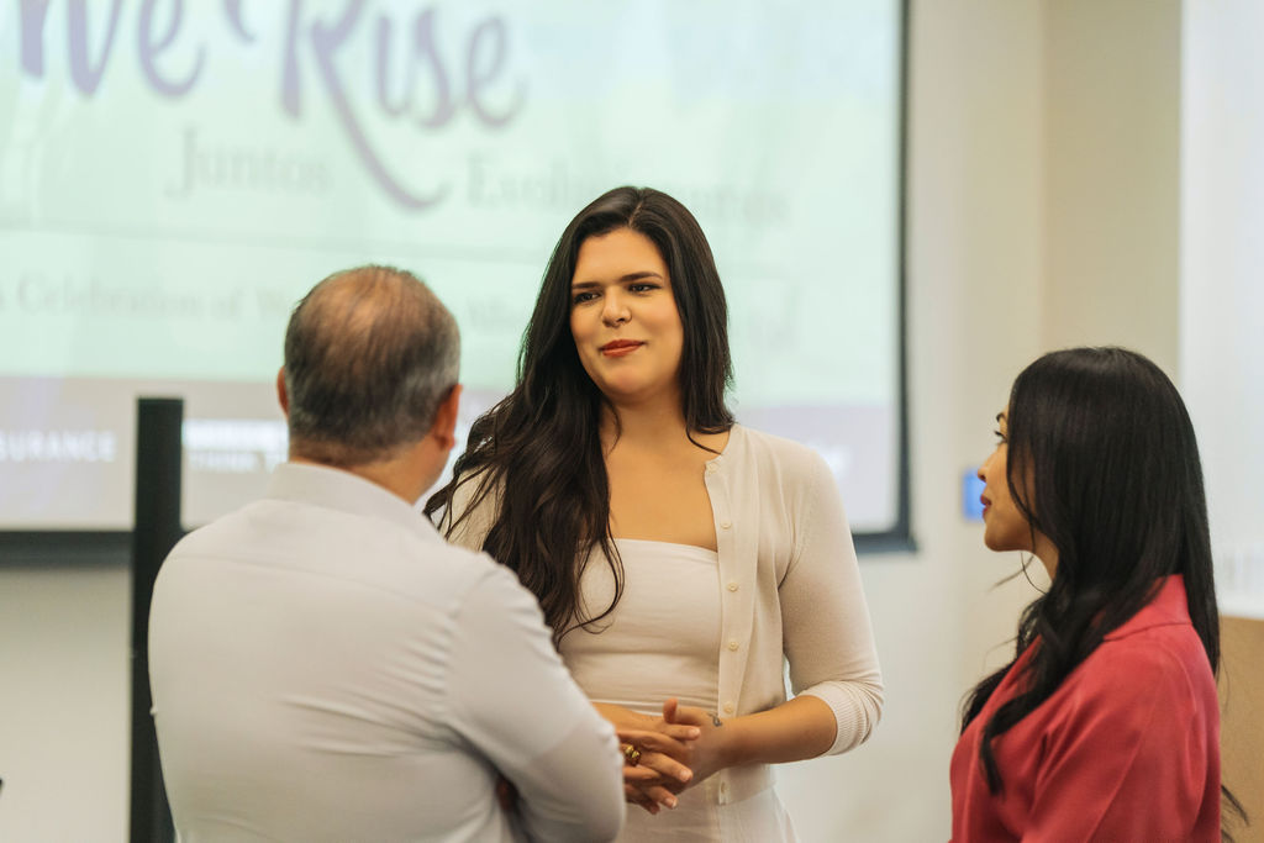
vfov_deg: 12.9
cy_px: 422
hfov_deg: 19.3
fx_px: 3722
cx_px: 632
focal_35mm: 106
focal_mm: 106
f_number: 2.8
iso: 2500
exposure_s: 1/160
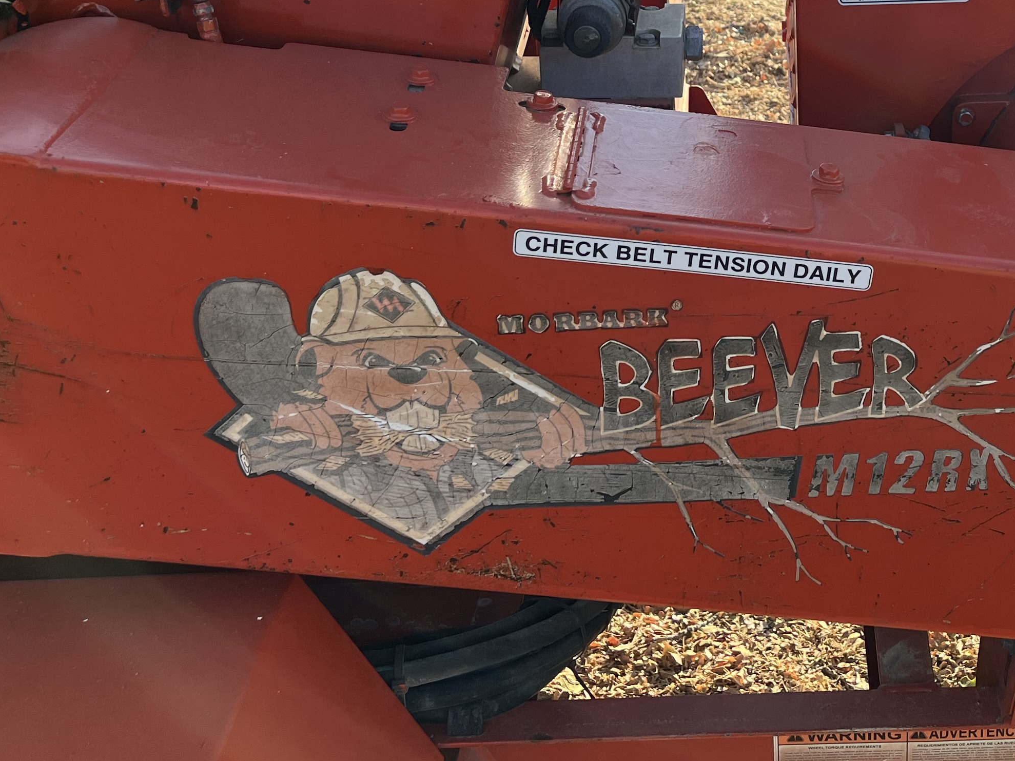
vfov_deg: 26.9
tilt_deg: -19.0
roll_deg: +4.8
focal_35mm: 53
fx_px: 1554
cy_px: 132
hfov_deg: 35.3
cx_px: 771
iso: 50
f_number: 1.6
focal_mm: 5.1
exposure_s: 1/727
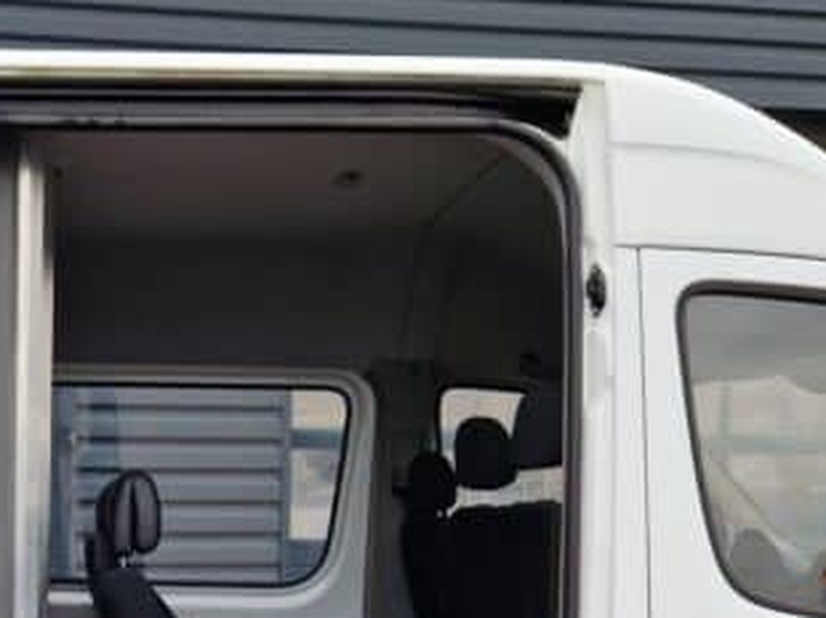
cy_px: 653
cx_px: 29
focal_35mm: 57
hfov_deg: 31.6
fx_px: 1359
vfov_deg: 24.2
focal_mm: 5.4
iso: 50
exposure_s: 1/759
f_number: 1.8
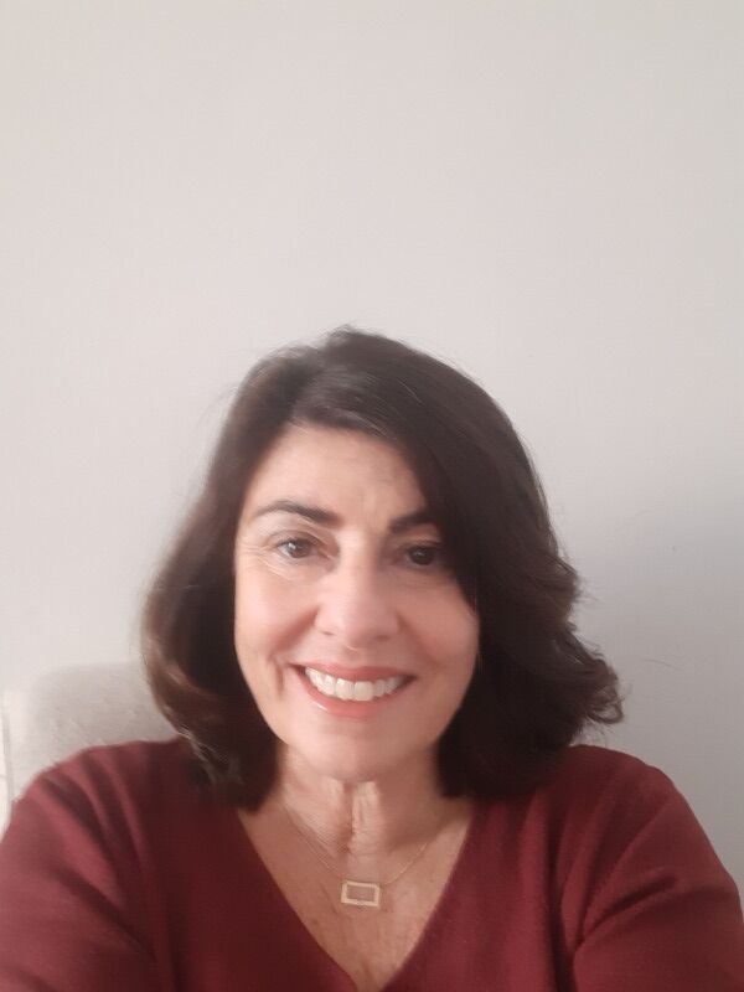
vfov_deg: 58.4
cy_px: 496
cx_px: 372
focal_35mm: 31
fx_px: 888
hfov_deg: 45.4
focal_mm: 3.75
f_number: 2
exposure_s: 1/25
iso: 250
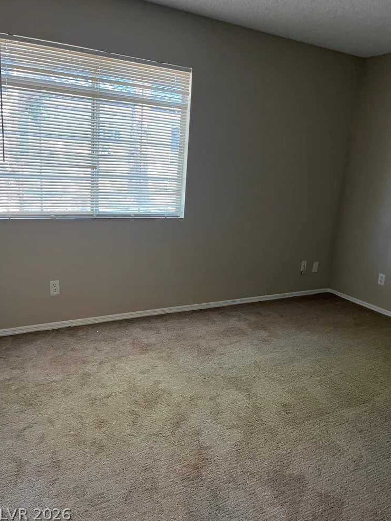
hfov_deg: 51.4
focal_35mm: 27
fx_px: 406
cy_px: 256
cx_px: 198
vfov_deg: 65.3
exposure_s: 1/60
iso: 200
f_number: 1.6
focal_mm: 5.1
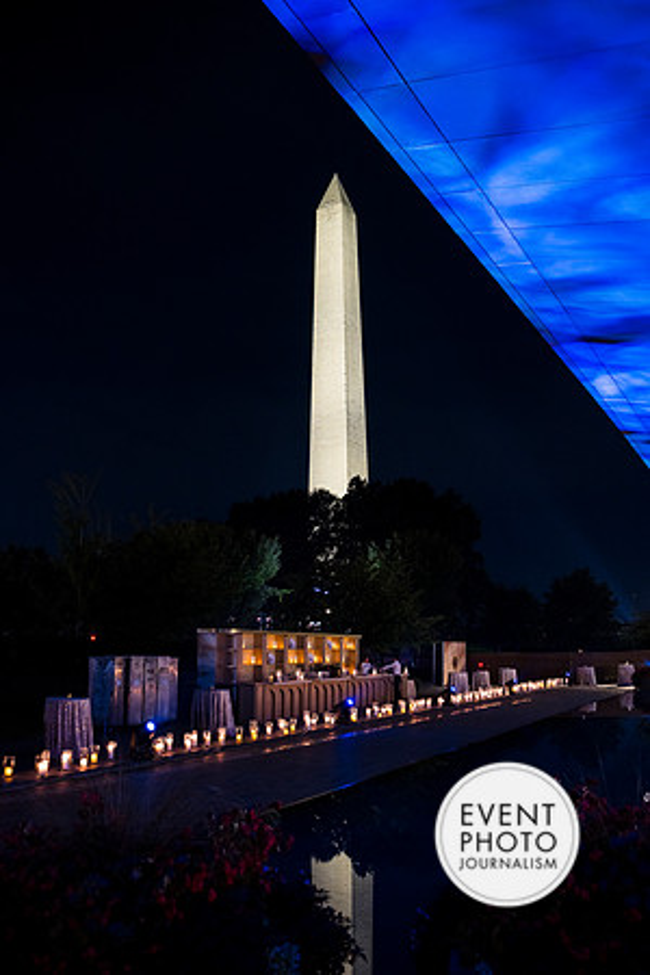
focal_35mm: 30
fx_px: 799
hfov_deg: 44.3
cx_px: 325
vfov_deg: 62.8
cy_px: 488
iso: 800
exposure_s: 1/20
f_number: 3.2
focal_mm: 29.5
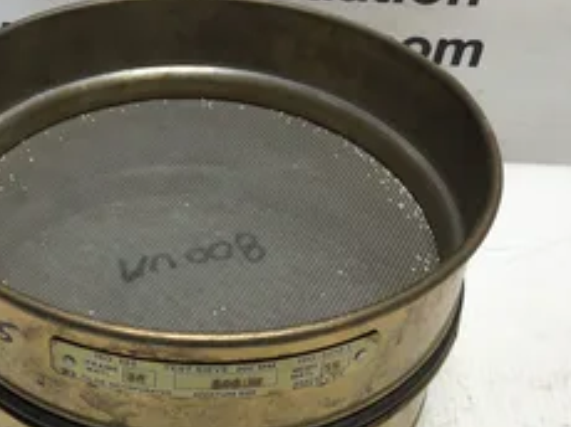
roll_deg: -3.2
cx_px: 169
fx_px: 890
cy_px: 243
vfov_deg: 27.0
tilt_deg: -41.6
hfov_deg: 35.1
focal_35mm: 54
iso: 32
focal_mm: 3.3
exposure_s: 1/120
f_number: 2.4
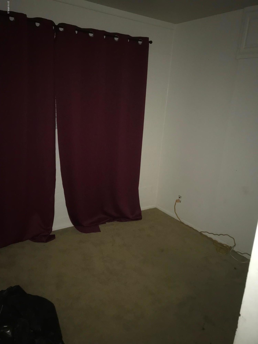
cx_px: 129
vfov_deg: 63.4
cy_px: 172
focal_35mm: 28
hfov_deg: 49.7
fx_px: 278
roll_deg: -3.3
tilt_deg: -15.6
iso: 100
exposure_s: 1/16
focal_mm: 3.99
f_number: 1.8
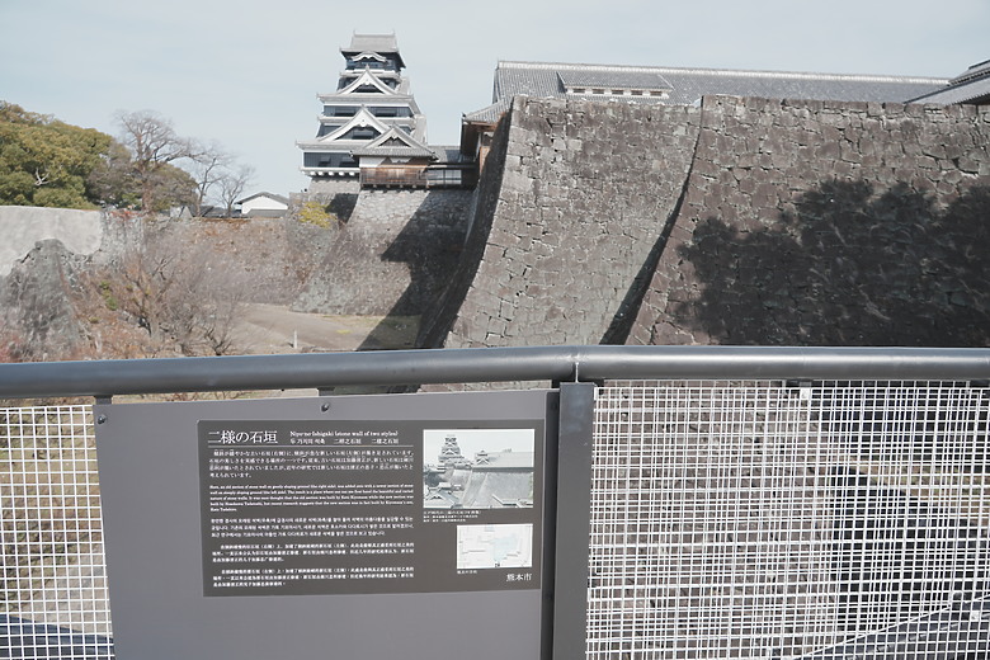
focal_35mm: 24
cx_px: 495
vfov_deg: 53.1
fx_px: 660
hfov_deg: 73.7
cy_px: 330
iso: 125
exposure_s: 1/1250
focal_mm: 24
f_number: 4
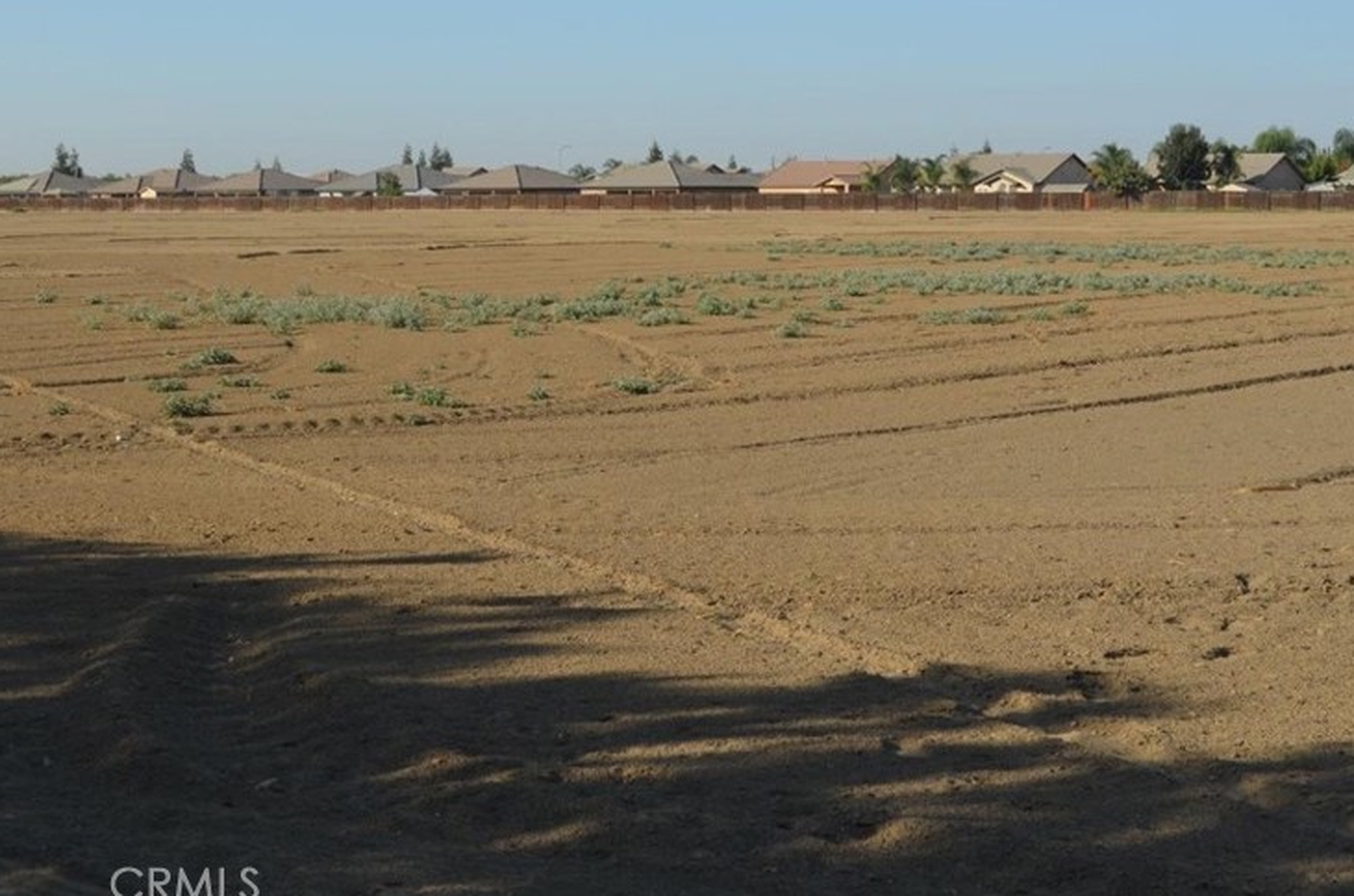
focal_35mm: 63
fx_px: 2364
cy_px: 284
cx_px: 613
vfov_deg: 21.4
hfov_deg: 31.9
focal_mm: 30
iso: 110
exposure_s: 1/250
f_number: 8
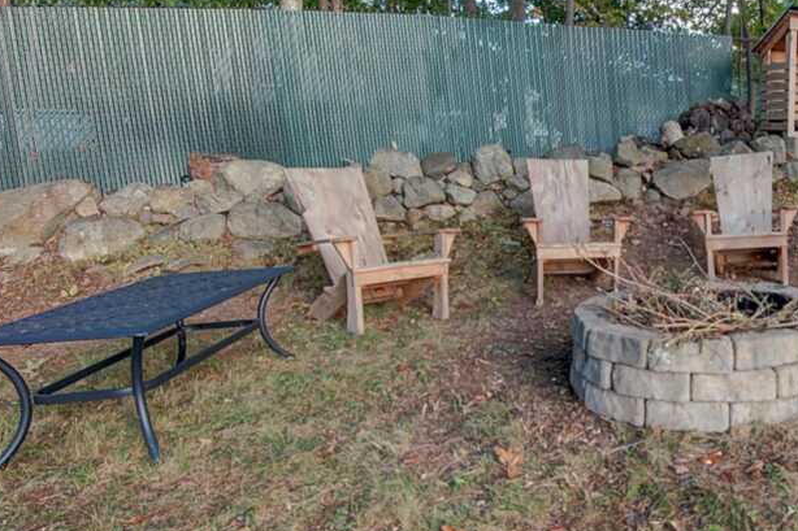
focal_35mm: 25
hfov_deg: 65.7
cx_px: 626
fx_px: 554
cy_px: 241
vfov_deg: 51.2
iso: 200
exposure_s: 1/4
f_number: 14
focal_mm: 10
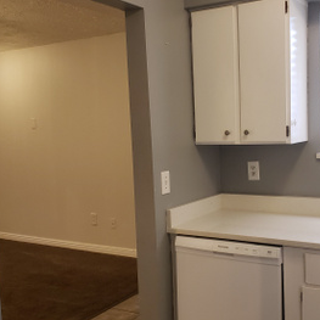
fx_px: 439
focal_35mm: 42
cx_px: 204
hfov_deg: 39.7
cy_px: 175
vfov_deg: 40.0
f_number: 2.4
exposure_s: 1/60
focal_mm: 4.3
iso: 250
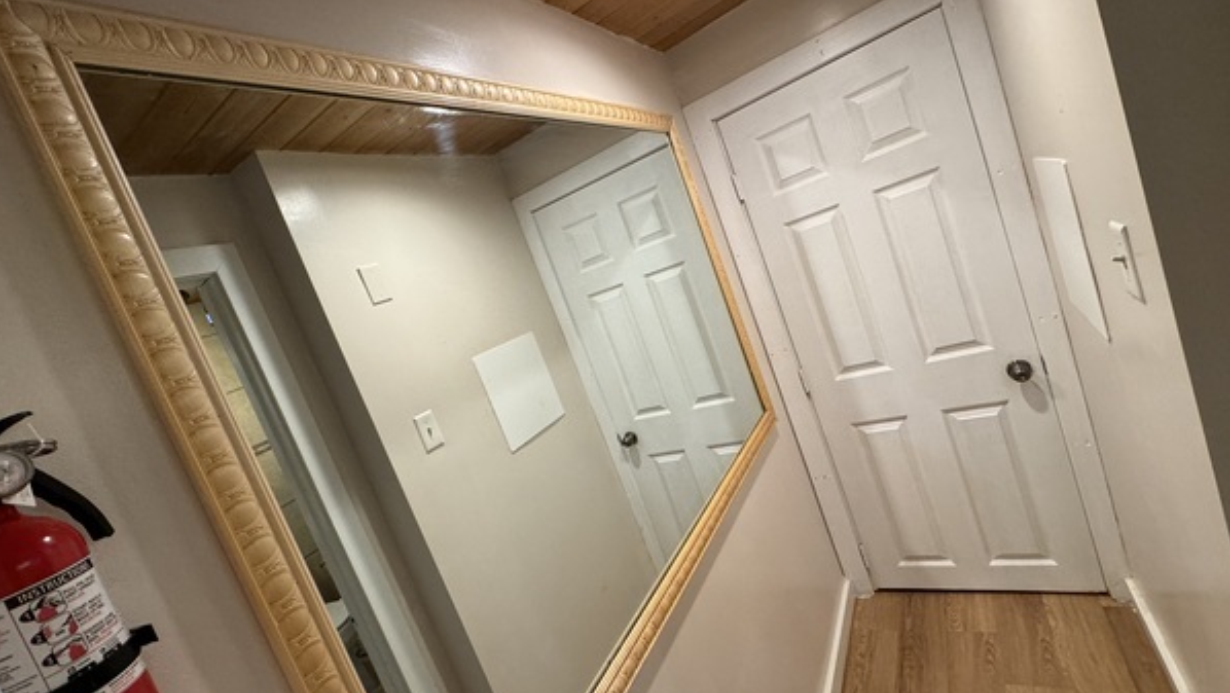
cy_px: 348
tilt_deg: -6.7
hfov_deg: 95.9
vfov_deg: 64.0
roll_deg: +21.6
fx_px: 555
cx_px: 606
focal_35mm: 17
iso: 320
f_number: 2.2
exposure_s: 1/120
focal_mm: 2.22
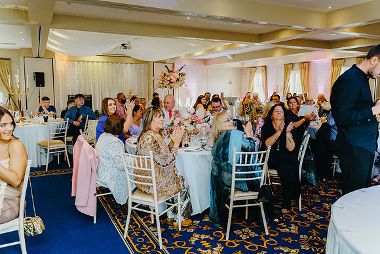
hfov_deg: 65.5
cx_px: 190
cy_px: 127
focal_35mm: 28
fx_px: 296
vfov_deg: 46.4
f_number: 2.8
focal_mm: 28
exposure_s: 1/200
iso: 1250
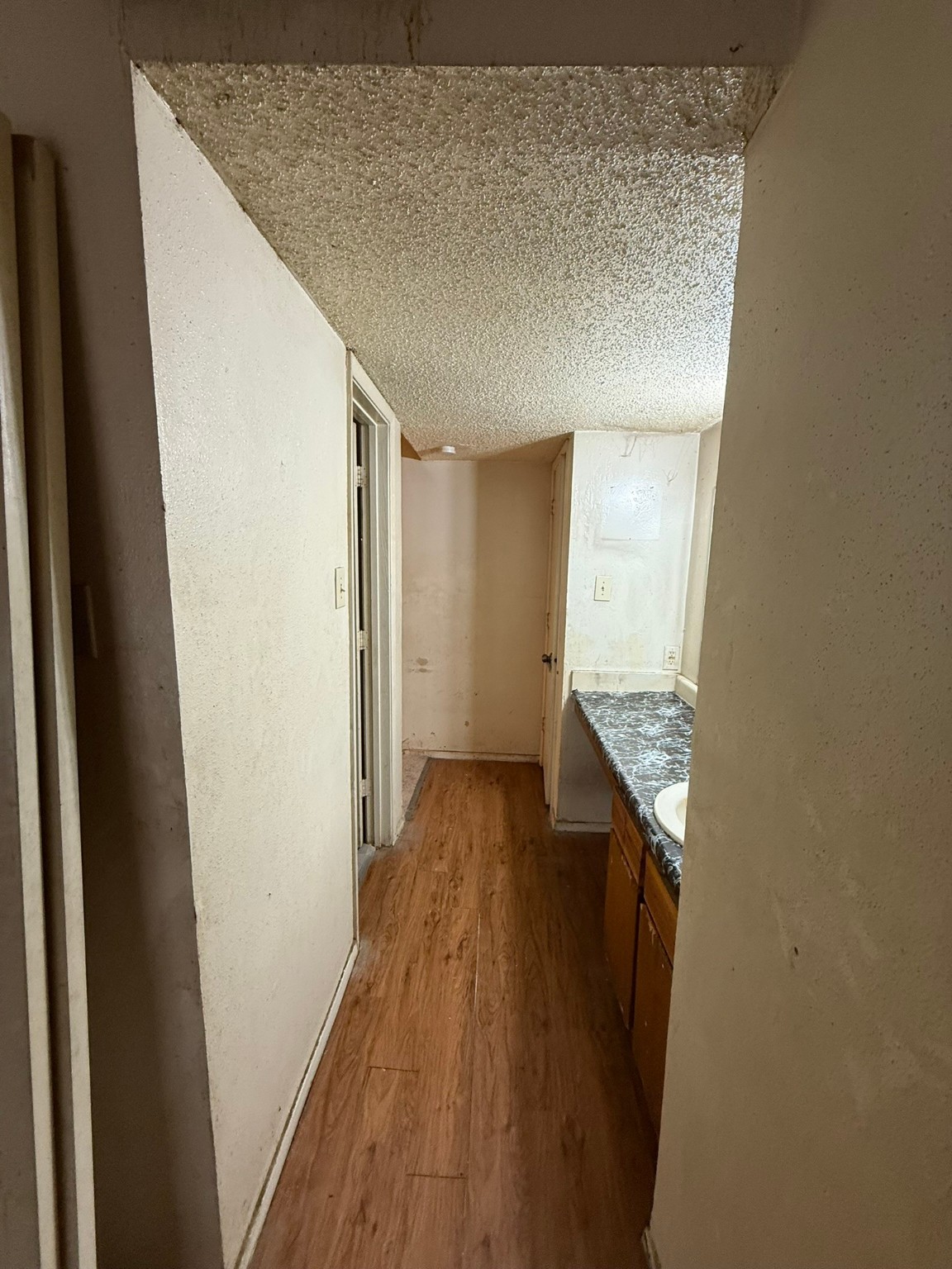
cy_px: 634
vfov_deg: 102.1
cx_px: 476
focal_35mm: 14
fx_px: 513
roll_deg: -0.8
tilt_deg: -8.4
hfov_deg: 85.7
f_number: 2.2
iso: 200
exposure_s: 1/60
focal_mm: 2.22
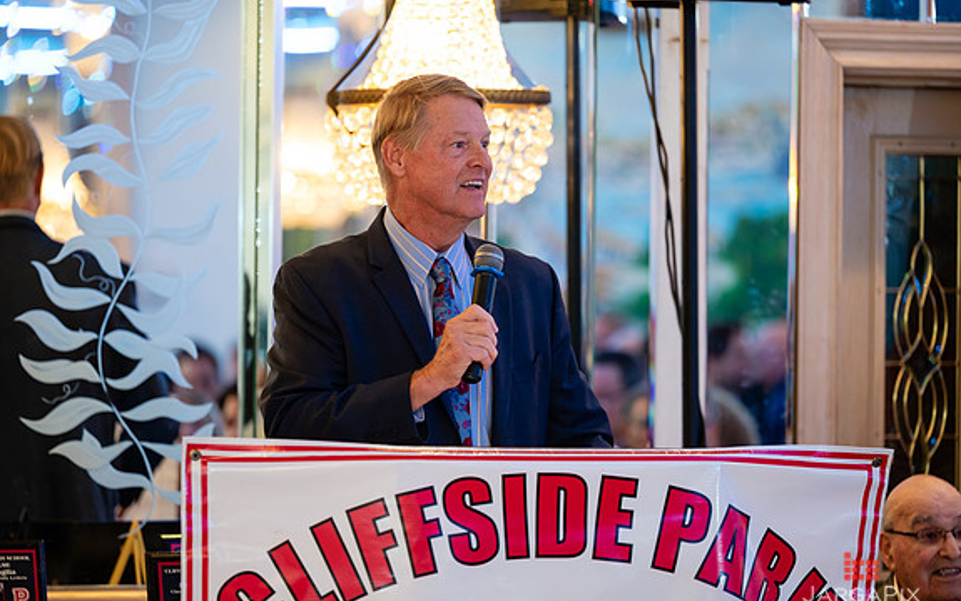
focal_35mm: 187
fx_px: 4900
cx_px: 478
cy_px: 317
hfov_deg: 11.2
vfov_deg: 7.0
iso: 1250
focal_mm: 180
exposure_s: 1/125
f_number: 3.2
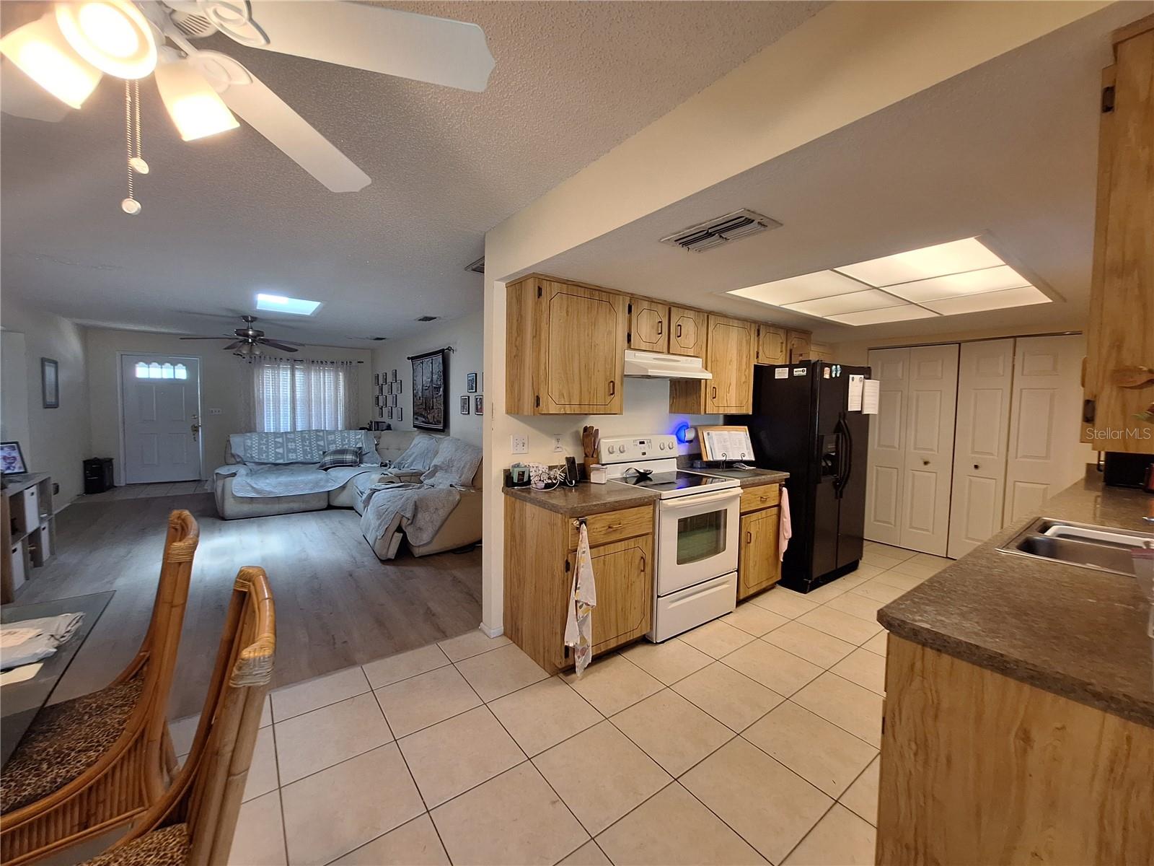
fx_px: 433
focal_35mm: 13
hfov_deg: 106.2
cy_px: 433
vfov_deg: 89.9
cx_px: 577
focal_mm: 1.74
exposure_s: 1/40
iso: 80
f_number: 2.2
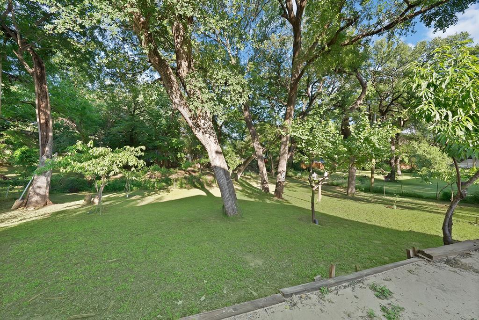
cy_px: 160
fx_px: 160
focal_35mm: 12
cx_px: 240
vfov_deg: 90.1
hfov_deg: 112.6
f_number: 10
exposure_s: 1/20
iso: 640
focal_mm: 12
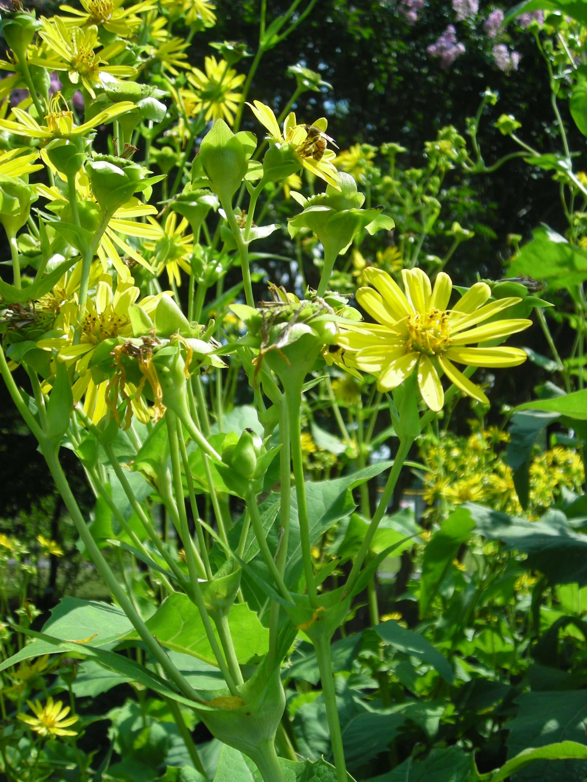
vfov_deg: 45.8
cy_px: 391
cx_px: 294
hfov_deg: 35.1
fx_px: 927
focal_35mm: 41
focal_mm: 6.8
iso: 50
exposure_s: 1/129
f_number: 6.6
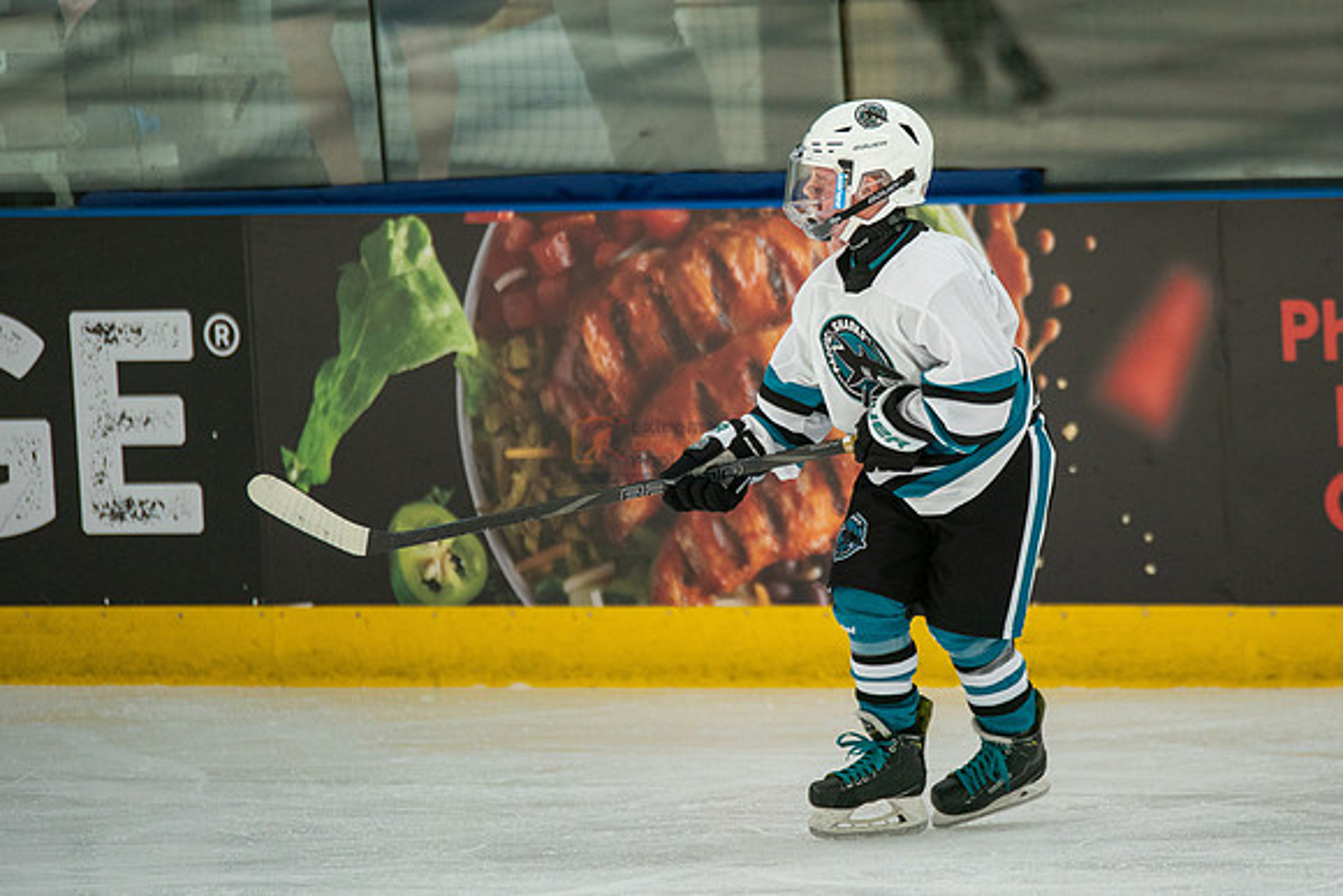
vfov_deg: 3.5
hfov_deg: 5.2
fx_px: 14670
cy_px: 448
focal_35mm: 393
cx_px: 880
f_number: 3.2
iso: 1600
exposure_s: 1/5000
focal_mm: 300
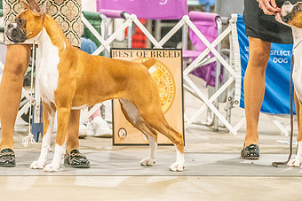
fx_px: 2585
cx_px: 58
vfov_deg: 4.5
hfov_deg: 6.7
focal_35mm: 308
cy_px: 27
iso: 6400
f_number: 3.5
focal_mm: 155
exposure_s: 1/250
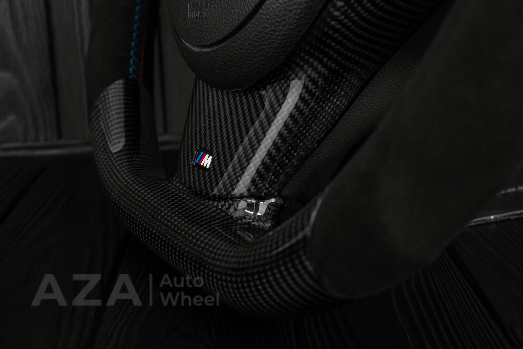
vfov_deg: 25.8
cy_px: 174
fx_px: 763
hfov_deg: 37.8
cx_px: 262
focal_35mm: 52
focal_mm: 35
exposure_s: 1/125
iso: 500
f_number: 6.3
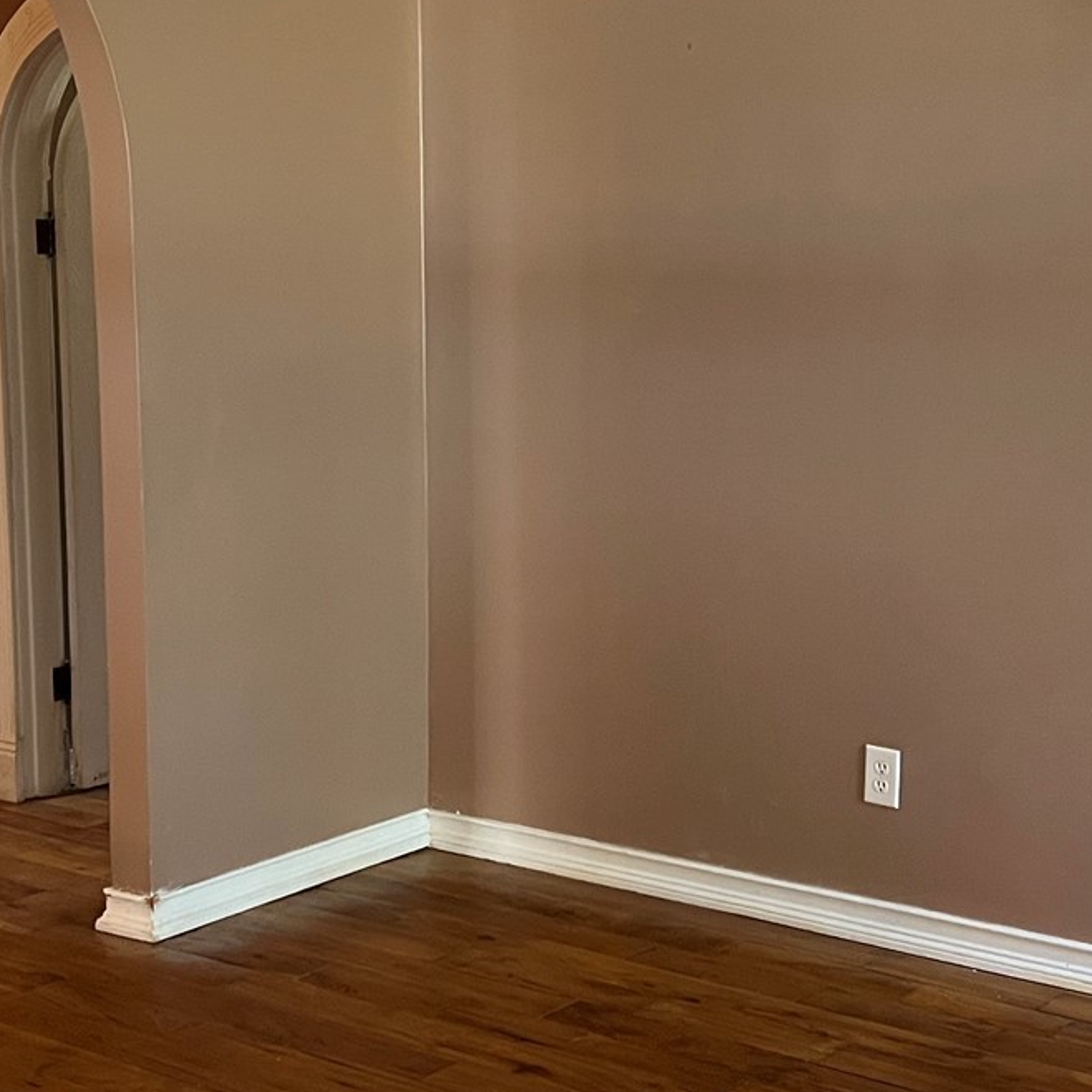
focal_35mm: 67
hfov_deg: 25.7
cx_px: 474
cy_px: 481
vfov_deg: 25.7
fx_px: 2391
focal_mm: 5.7
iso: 400
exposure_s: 1/60
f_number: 1.5
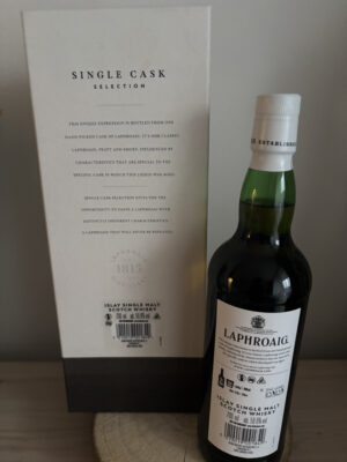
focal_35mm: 26
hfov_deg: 53.1
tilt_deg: -17.2
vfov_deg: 67.3
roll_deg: -2.3
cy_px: 231
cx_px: 174
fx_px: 348
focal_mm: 5.96
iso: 800
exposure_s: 1/30
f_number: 1.6
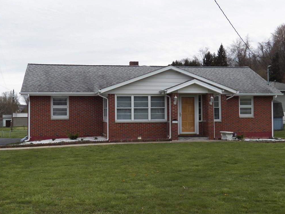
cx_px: 143
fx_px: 371
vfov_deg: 32.2
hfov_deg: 42.1
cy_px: 105
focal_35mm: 45
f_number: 4
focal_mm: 7.9
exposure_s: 1/640
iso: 125
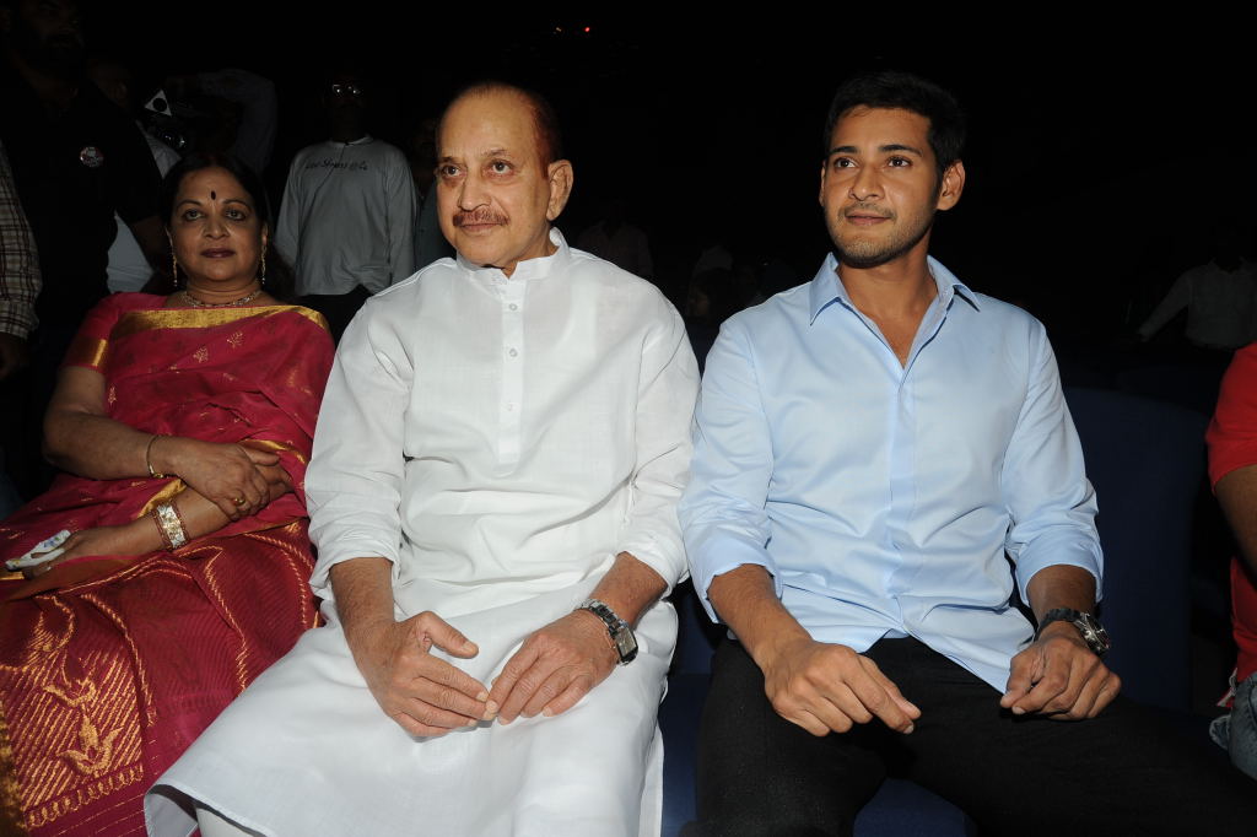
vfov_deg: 53.1
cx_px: 628
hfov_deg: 73.8
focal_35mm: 24
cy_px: 418
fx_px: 838
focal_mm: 24
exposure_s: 1/125
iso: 200
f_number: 13
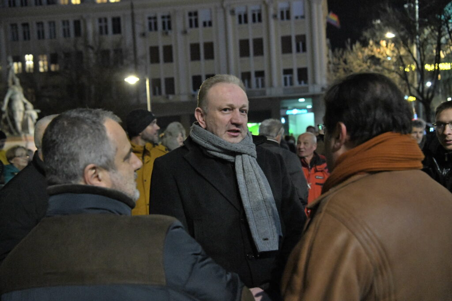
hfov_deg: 44.5
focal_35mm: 44
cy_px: 150
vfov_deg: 30.5
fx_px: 552
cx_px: 226
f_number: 4
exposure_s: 1/125
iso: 10000
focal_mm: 44
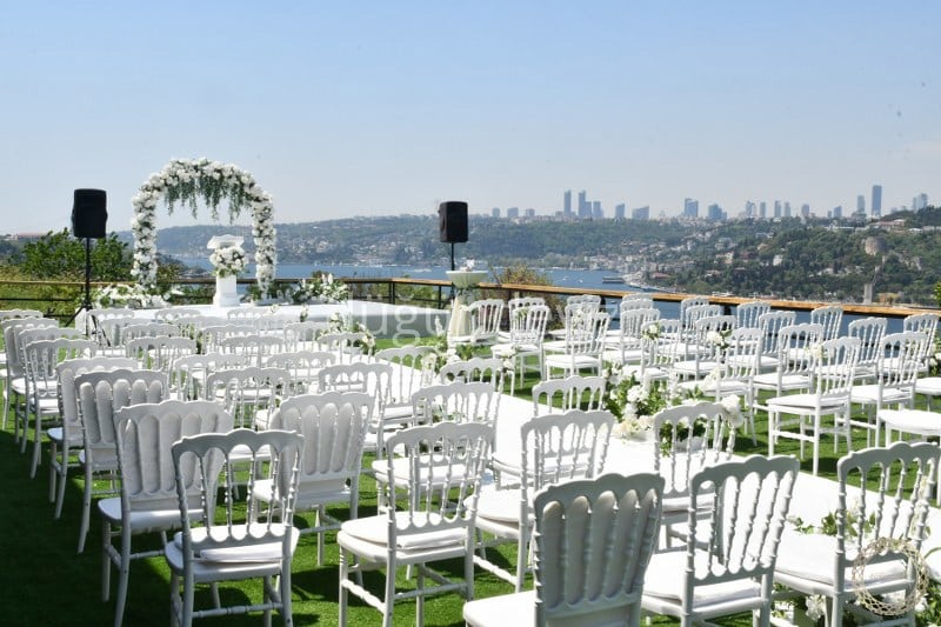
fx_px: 941
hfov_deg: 53.1
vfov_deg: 36.9
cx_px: 470
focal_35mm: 36
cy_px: 314
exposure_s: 1/100
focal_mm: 24
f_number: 22
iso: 320
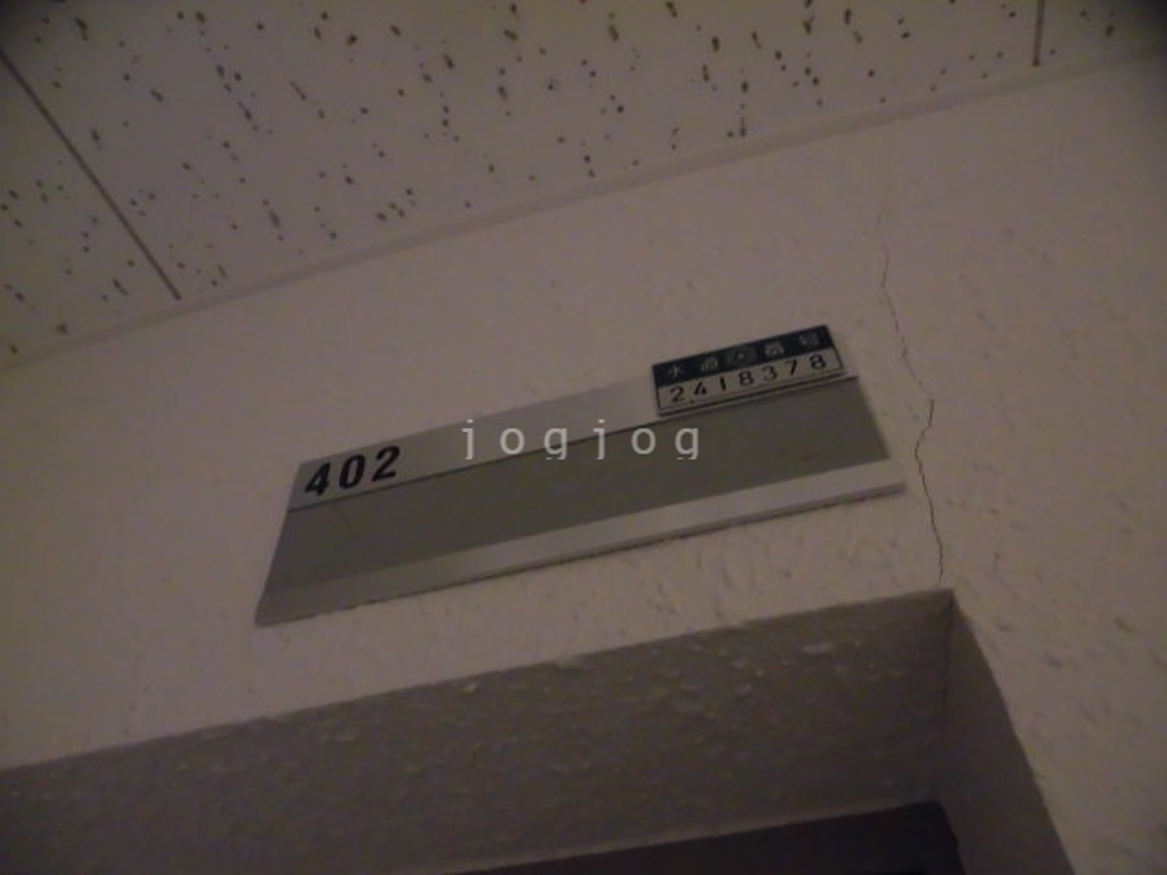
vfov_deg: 56.8
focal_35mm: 24
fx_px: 809
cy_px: 438
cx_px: 584
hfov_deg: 71.6
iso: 800
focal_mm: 4.3
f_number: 3.1
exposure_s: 1/15
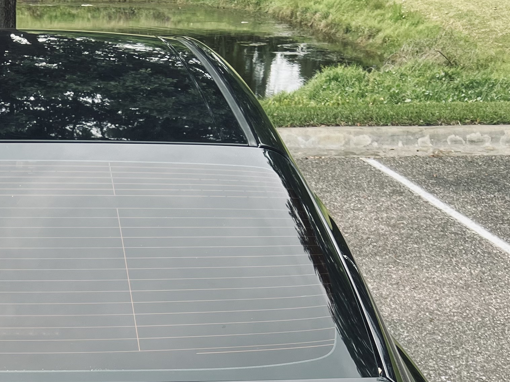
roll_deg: +0.8
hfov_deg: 26.5
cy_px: 485
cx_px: -10
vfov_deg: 19.7
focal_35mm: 69
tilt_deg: -29.6
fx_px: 1017
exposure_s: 1/121
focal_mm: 5.7
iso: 50
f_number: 1.5
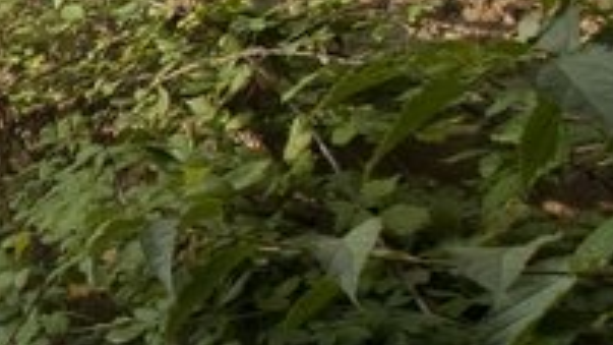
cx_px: -409
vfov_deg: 16.5
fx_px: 1186
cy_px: 142
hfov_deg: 21.7
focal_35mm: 73
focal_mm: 14
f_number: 13
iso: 200
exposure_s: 1/50
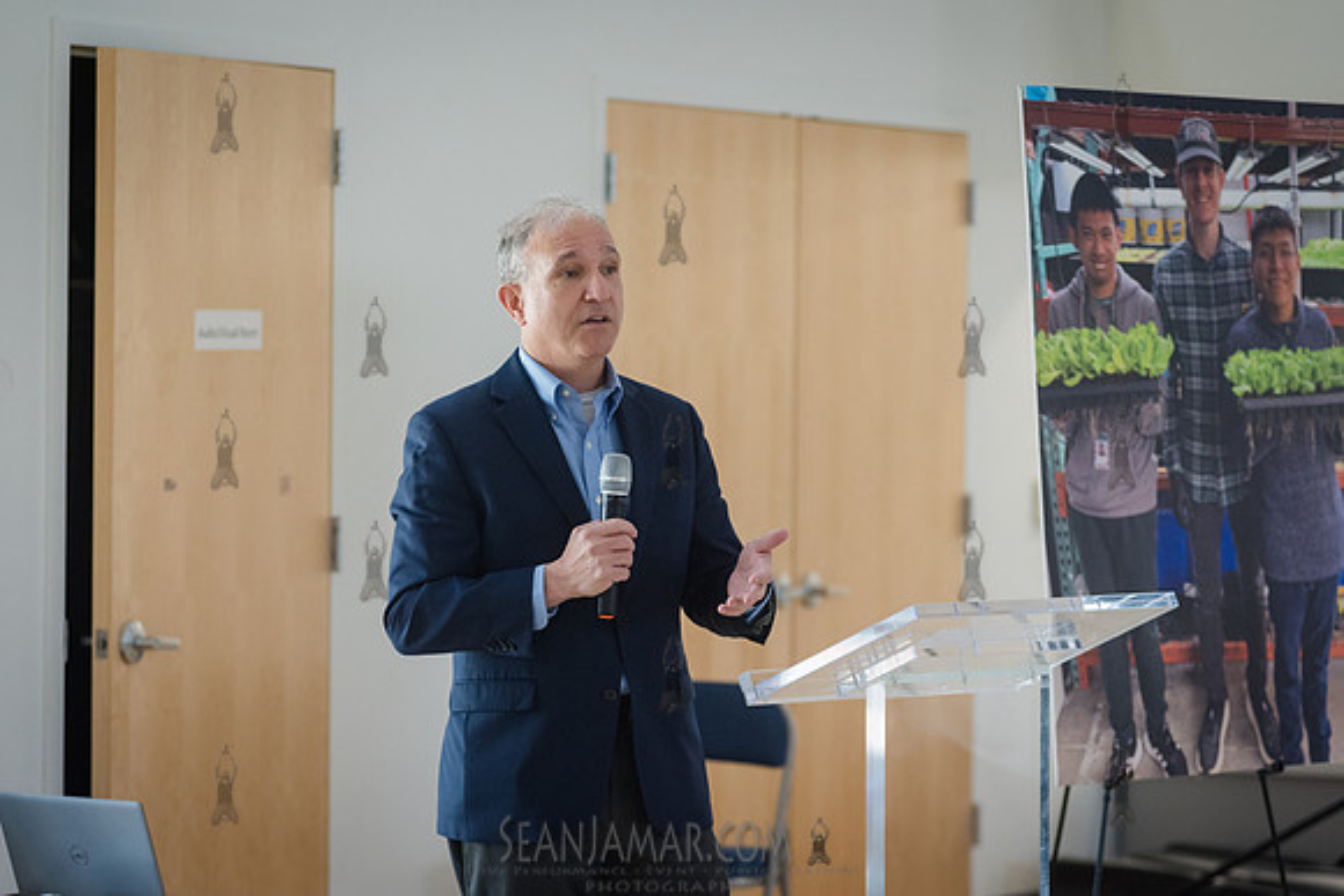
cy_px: 448
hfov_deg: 16.1
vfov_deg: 10.8
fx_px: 4739
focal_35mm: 127
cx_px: 672
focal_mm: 125
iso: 2500
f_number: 3.5
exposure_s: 1/200
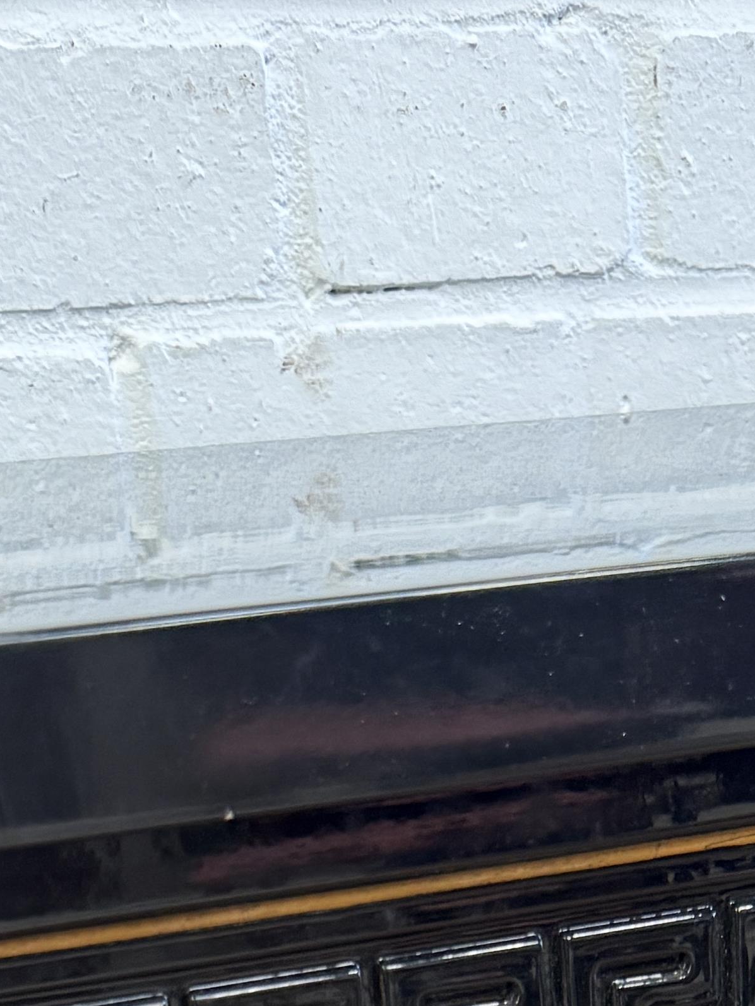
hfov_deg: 17.0
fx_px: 2500
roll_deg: +3.4
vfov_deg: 18.3
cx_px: 632
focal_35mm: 86
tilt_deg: -30.5
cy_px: 1780
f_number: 1.78
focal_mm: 6.76
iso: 200
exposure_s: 1/75
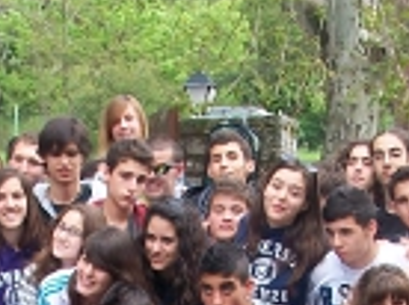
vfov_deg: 10.3
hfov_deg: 14.3
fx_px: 1628
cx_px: 193
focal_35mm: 138
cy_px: 474
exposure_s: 1/125
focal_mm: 5.7
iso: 80
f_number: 2.8
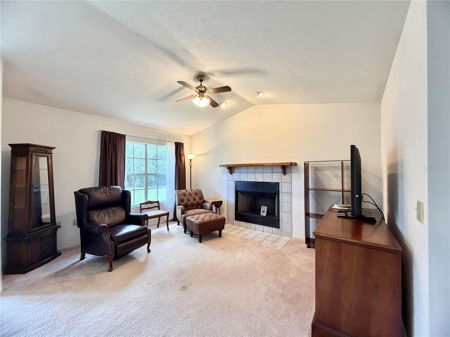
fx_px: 182
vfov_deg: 85.7
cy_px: 168
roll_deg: +0.2
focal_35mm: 14
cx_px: 225
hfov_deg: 102.1
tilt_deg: +0.3
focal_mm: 2.22
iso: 200
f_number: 2.2
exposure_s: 1/60
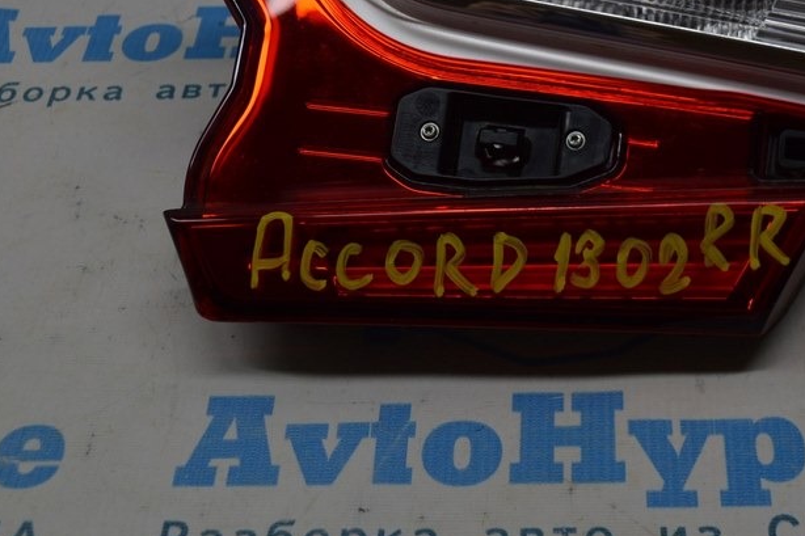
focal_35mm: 75
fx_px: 1677
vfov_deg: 18.1
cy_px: 162
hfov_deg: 27.0
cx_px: 475
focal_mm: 30
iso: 250
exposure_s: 1/125
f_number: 5.6
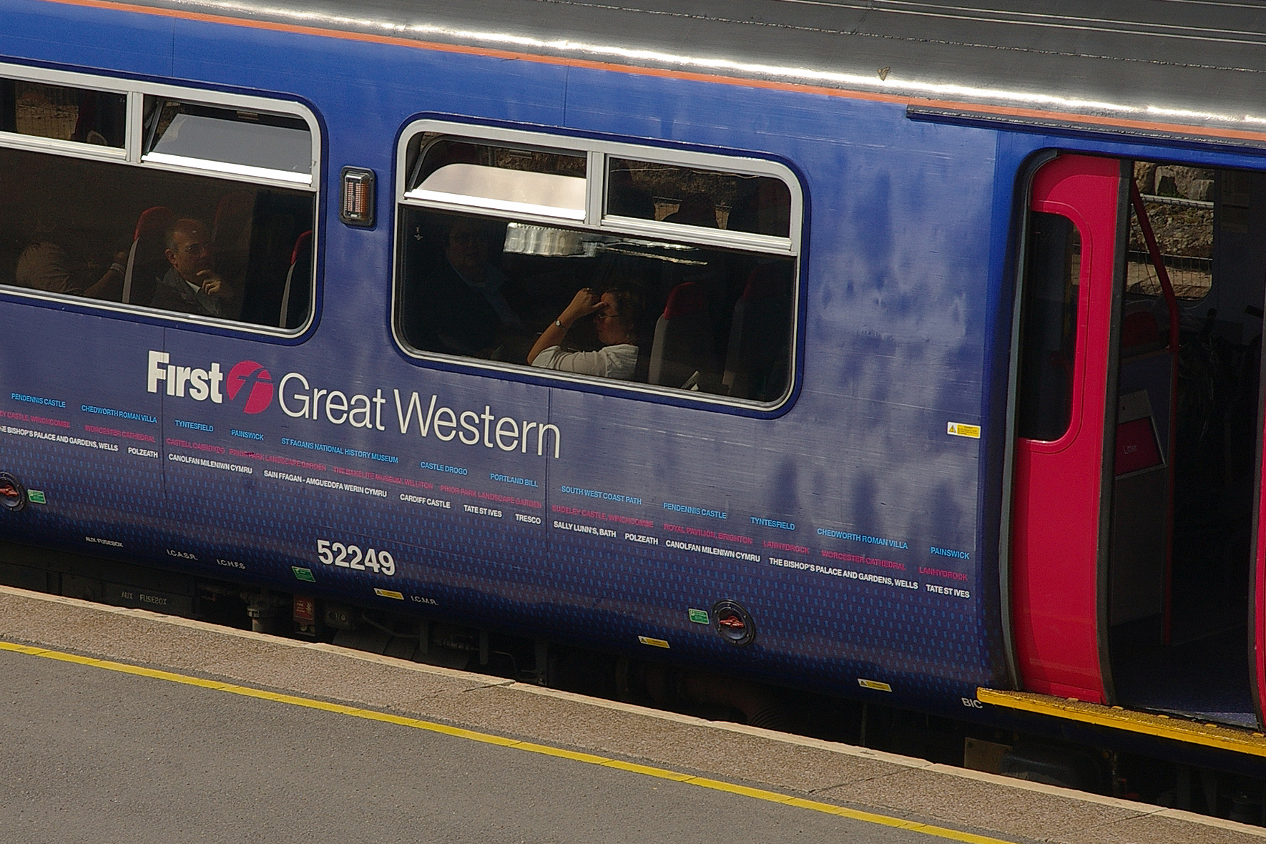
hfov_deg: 11.5
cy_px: 359
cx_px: 411
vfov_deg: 7.7
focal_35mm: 179
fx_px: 6294
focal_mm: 88
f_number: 9.5
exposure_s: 1/350
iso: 200
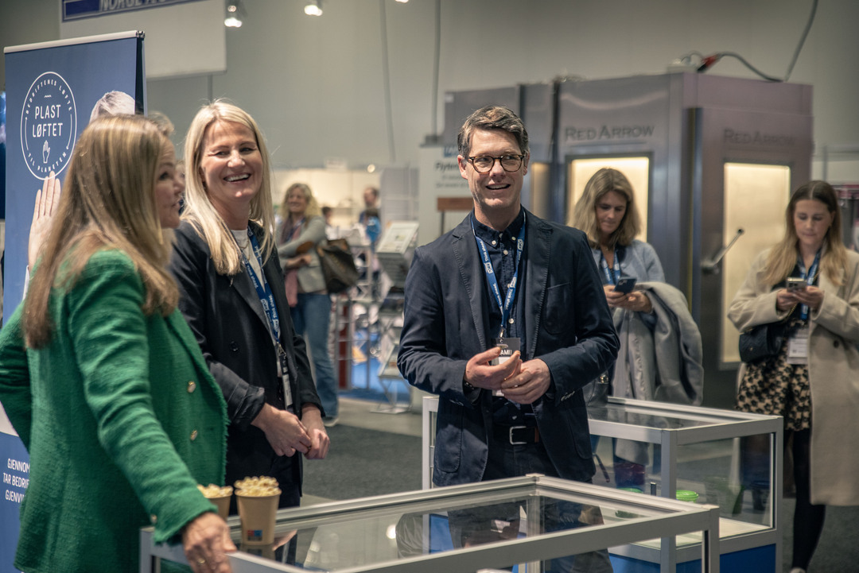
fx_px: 1671
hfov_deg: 28.8
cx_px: 430
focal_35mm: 70
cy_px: 286
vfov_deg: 19.5
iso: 640
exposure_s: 1/125
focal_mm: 70
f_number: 2.8
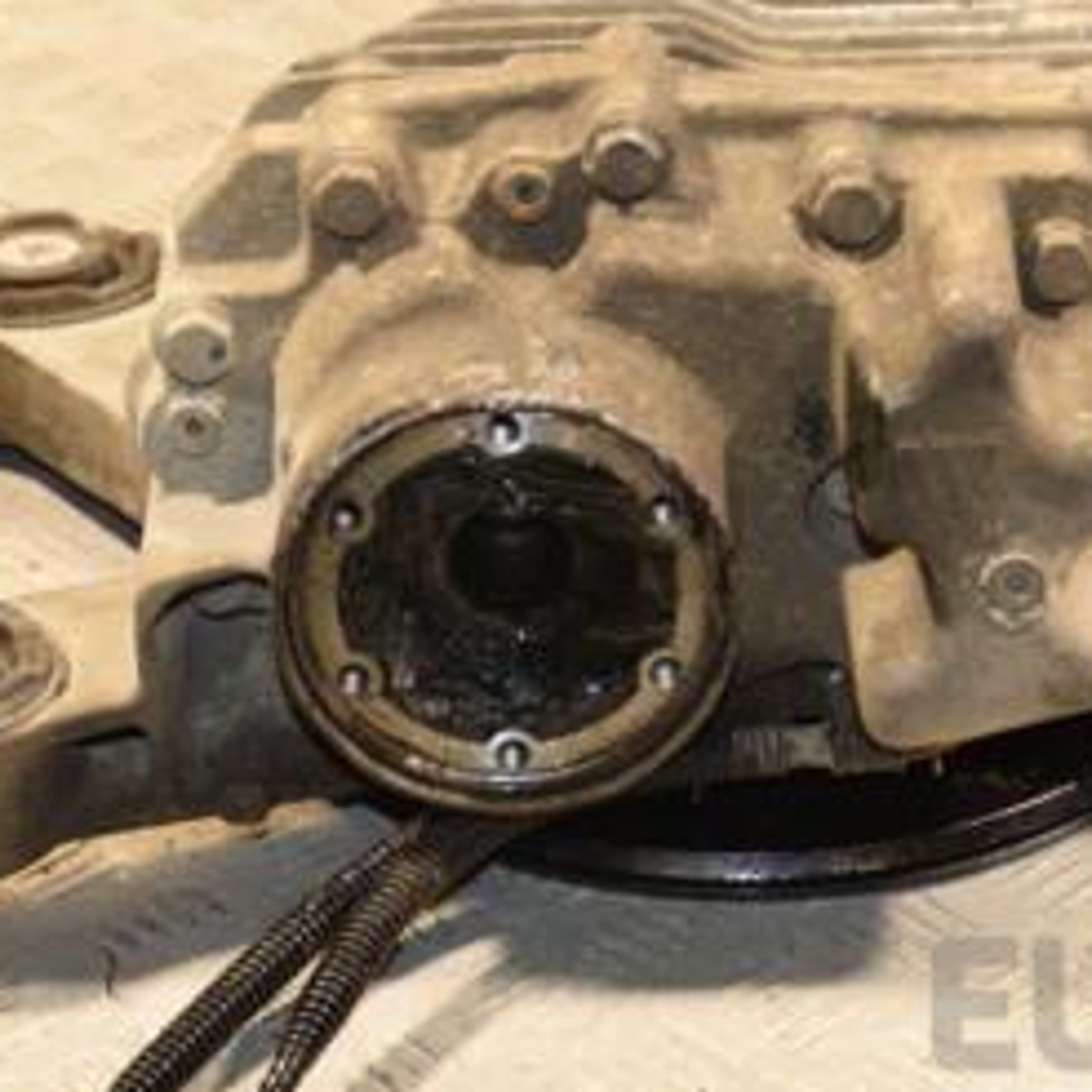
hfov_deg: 14.7
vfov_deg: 14.8
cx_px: 848
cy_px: 413
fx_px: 4211
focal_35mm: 118
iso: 800
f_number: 5
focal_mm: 38
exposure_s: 1/160
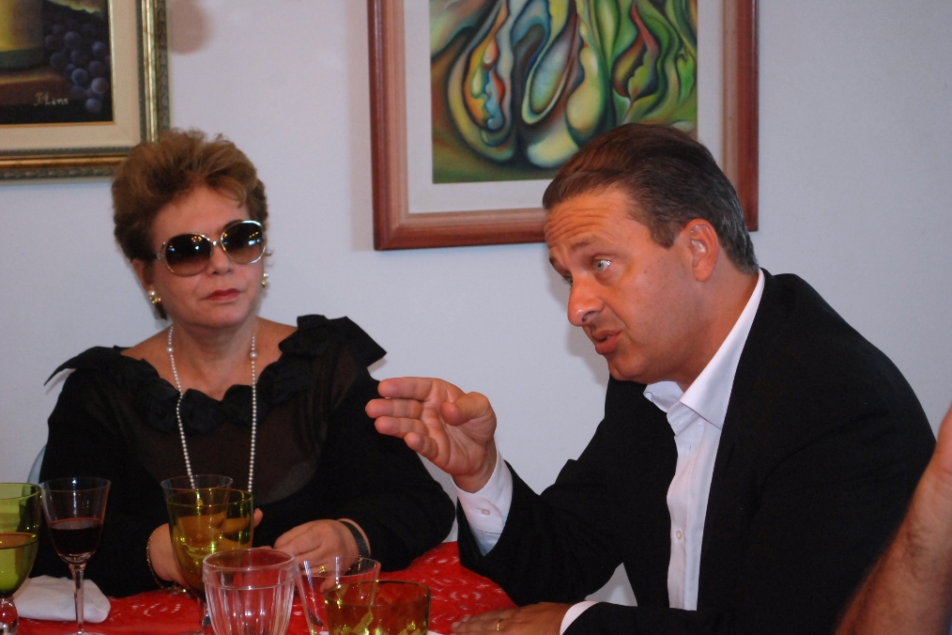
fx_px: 2208
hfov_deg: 24.3
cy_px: 317
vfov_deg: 16.4
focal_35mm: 84
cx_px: 480
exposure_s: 1/60
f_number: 5.6
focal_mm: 55
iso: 1000
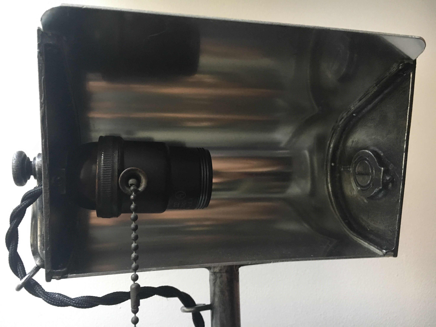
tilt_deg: +7.8
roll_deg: +3.8
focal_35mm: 29
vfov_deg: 48.2
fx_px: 365
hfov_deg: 61.7
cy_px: 164
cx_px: 218
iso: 200
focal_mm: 4.15
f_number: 2.2
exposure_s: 1/20
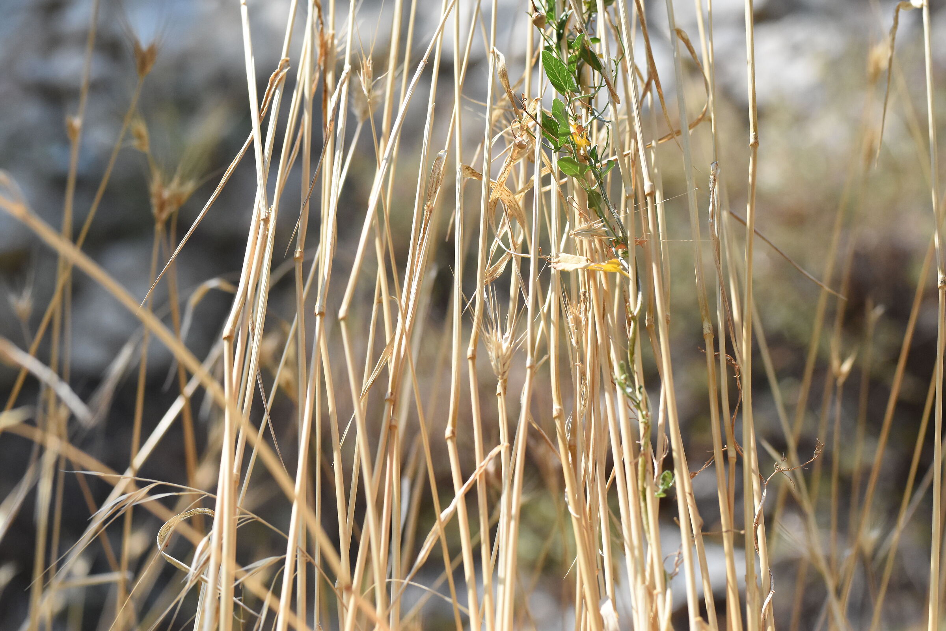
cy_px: 316
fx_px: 3350
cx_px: 473
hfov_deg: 16.1
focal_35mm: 128
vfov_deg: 10.8
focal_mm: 85
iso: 2000
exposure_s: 1/8000
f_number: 4.8
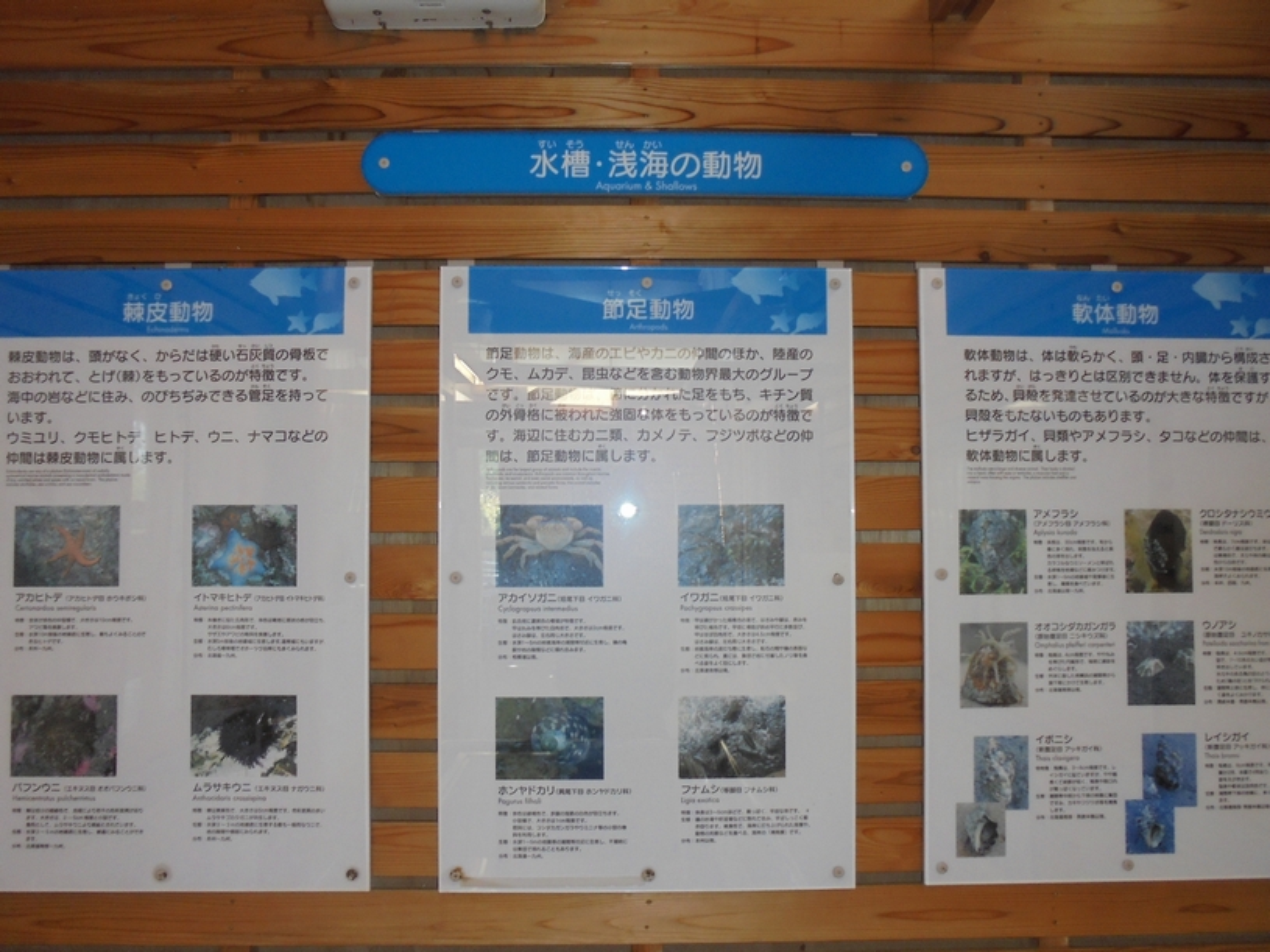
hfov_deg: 67.3
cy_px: 476
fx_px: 954
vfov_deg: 53.1
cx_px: 635
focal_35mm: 26
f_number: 3.5
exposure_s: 1/30
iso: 200
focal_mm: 4.6
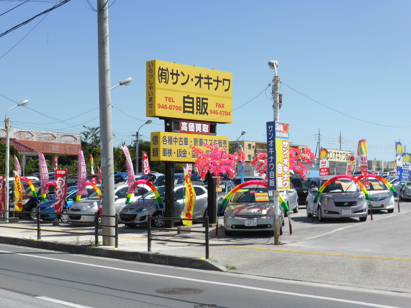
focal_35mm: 54
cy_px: 154
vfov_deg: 27.0
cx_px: 206
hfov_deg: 35.5
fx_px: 641
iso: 100
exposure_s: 1/640
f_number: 4.6
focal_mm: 9.7
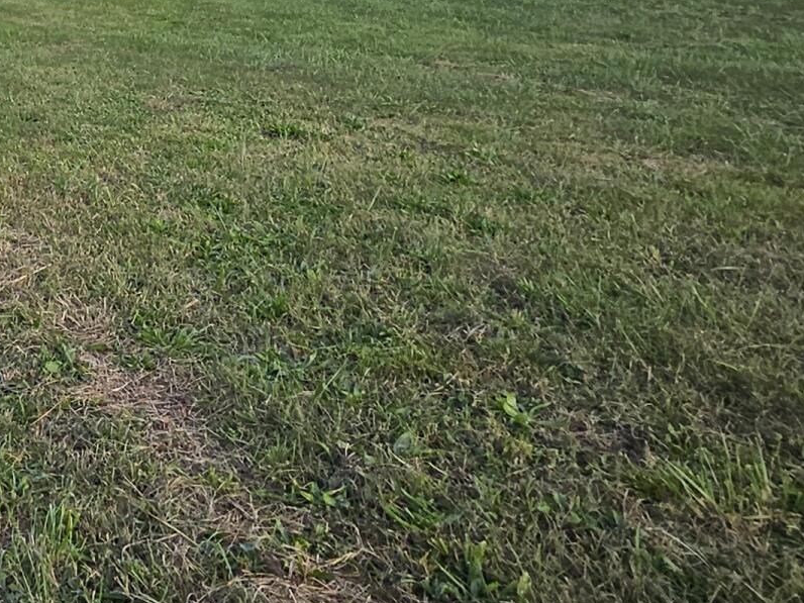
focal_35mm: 49
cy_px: -179
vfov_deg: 25.6
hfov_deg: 30.3
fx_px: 1138
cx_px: -257
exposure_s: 1/183
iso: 32
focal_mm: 1.74
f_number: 2.2
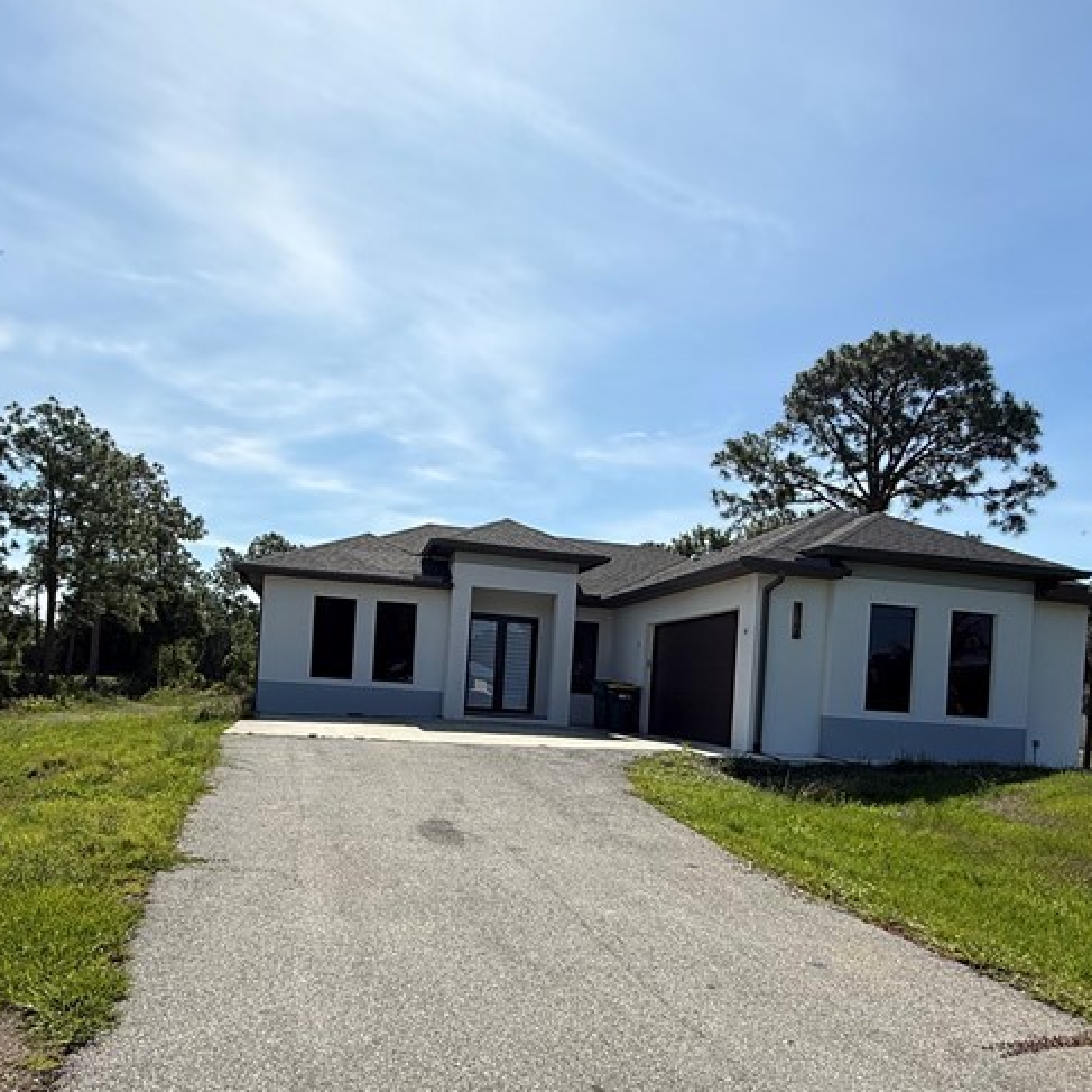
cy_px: 695
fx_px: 928
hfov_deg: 60.9
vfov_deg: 60.0
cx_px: 547
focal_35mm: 26
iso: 50
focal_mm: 2.22
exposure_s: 1/3289
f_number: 2.2
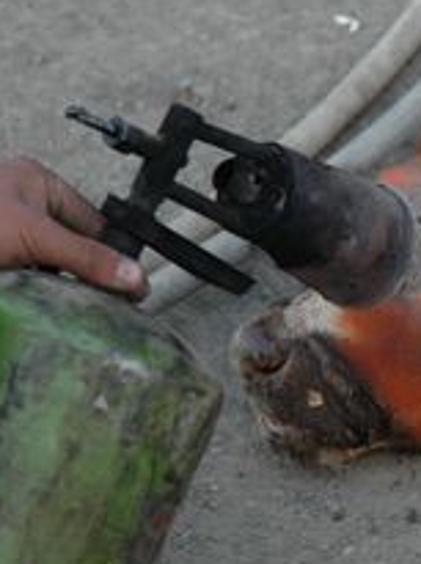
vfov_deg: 8.9
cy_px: 267
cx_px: 550
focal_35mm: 222
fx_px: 3611
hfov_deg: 6.6
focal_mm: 70
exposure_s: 1/50
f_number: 4.5
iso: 400
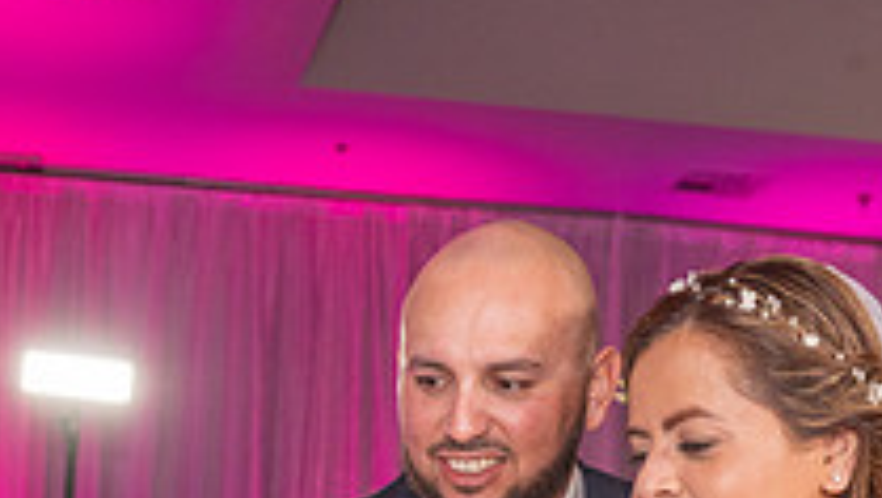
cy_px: 787
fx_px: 2177
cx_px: 359
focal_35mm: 93
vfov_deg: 12.3
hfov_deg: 22.9
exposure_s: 1/200
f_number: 4.5
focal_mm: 32
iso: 1600
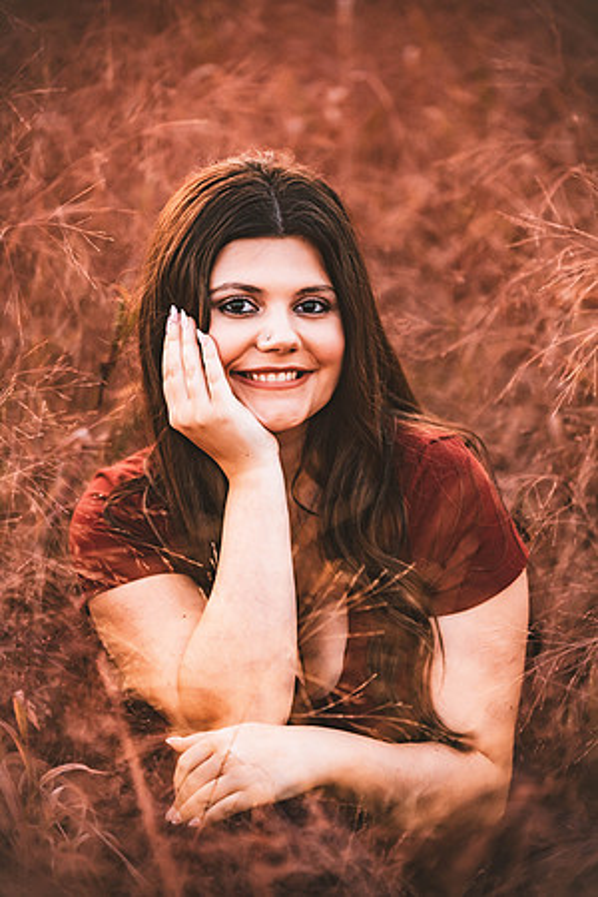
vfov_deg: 15.2
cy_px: 448
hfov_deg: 10.2
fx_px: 3363
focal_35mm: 135
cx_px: 299
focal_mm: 135
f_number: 2.8
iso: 1000
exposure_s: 1/100
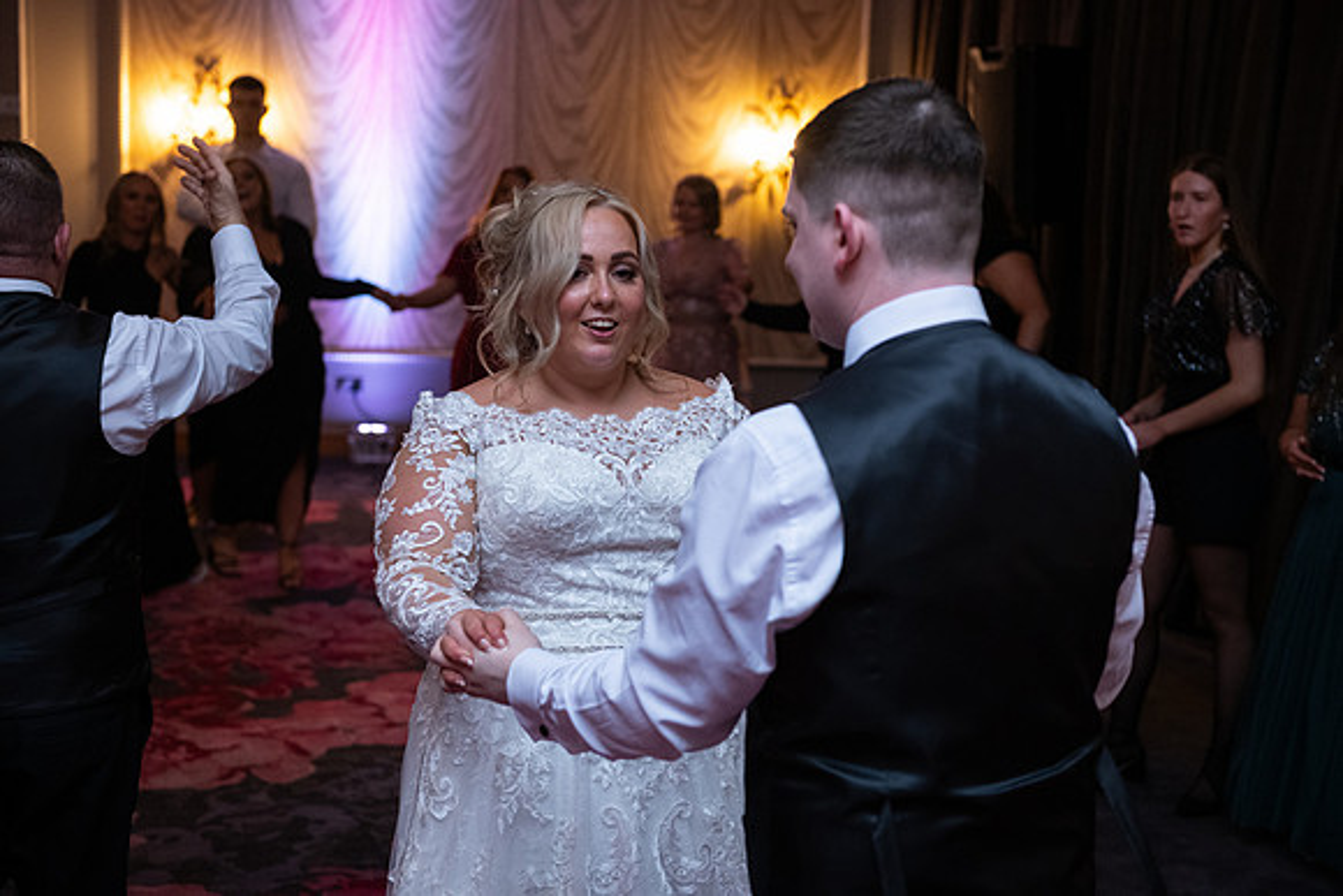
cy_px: 448
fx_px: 2052
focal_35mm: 55
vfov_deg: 24.6
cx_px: 672
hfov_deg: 36.2
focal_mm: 55
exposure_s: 1/160
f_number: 3.5
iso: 1250
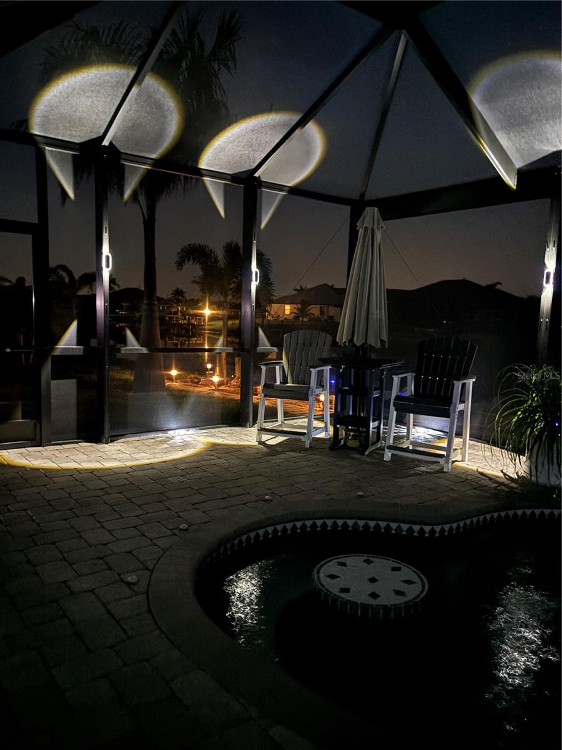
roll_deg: -2.3
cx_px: 281
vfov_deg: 67.3
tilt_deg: -6.6
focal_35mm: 26
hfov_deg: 53.1
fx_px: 563
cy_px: 375
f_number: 1.6
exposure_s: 1/2
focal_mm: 5.96
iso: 4000
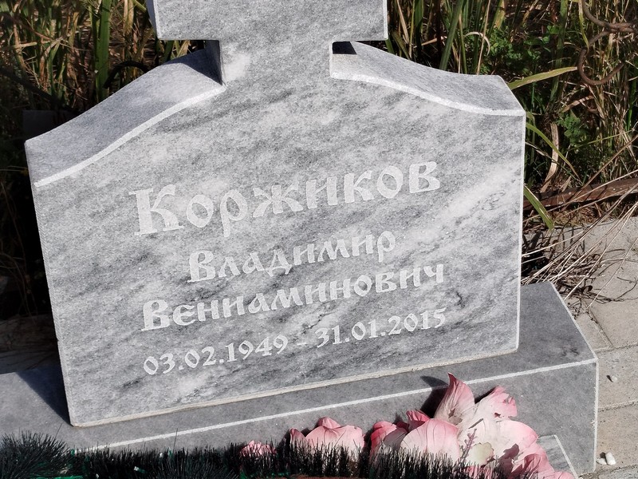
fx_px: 534
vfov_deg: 48.2
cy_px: 240
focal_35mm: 29
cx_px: 319
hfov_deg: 61.7
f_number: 1.7
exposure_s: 1/1100
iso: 50
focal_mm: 5.31
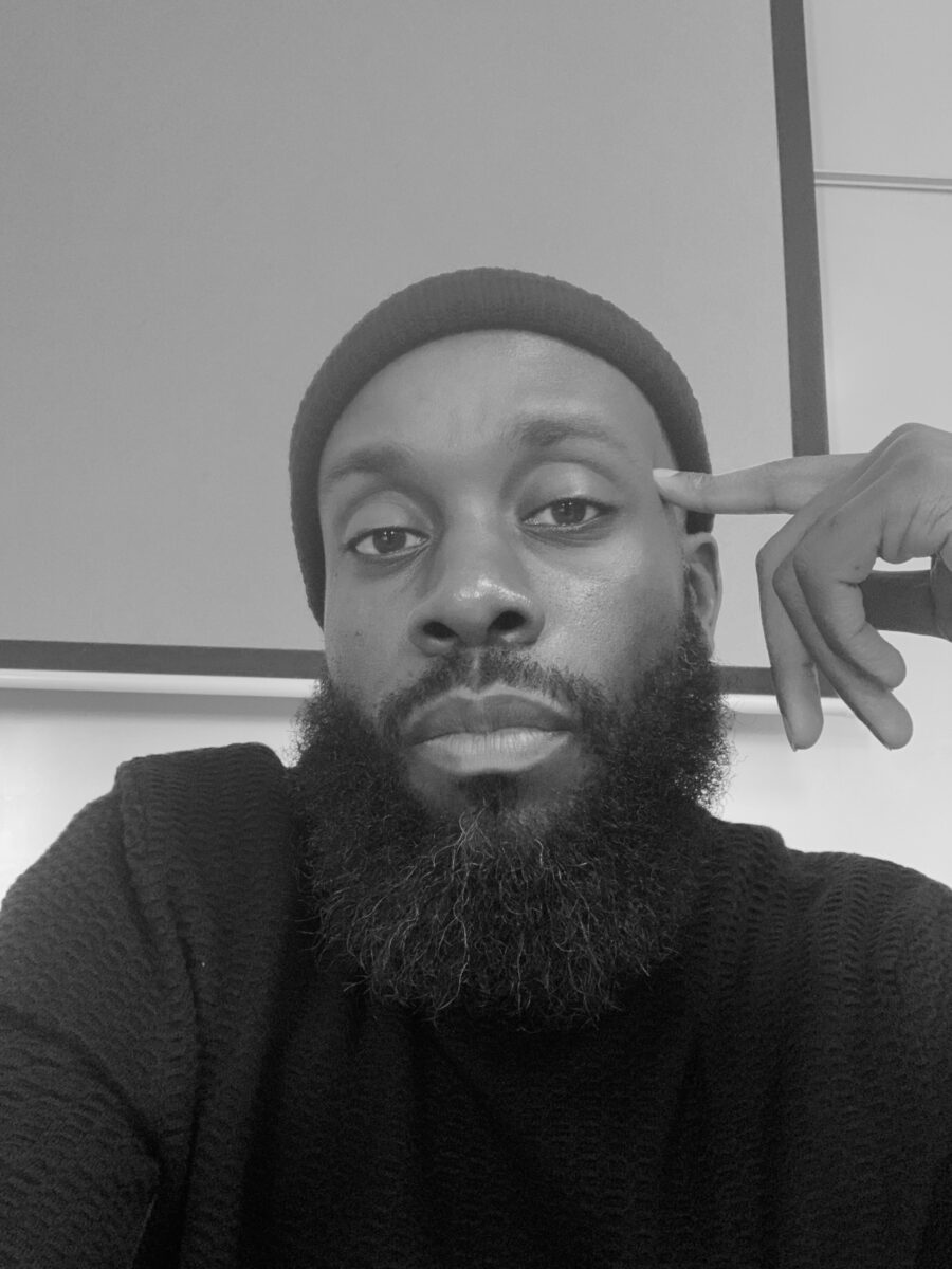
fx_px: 1173
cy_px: 634
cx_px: 476
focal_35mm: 32
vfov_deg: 56.8
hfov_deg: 44.2
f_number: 2.2
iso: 320
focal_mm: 2.87
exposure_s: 1/30
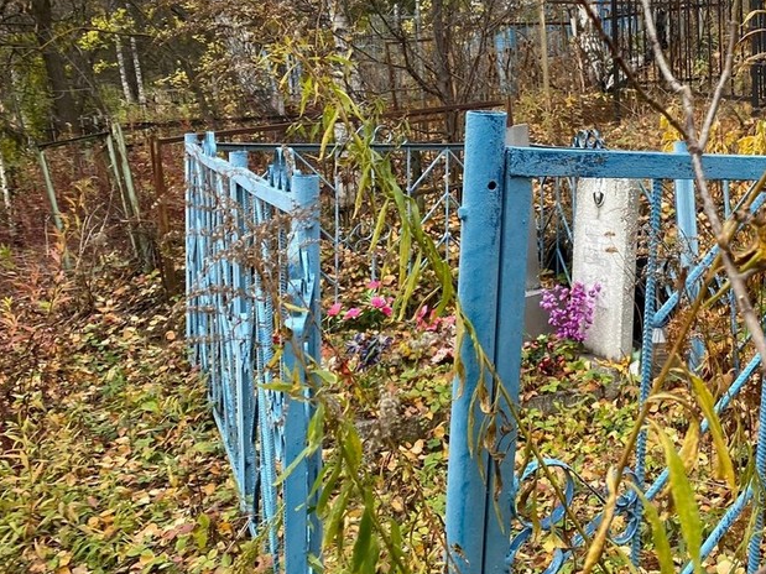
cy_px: 169
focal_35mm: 43
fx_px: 951
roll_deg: +2.7
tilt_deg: -0.4
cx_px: 530
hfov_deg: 43.1
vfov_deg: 33.1
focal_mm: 4.25
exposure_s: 1/121
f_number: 1.8
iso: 40
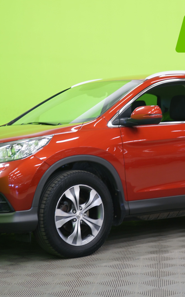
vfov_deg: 26.8
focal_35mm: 77
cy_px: 149
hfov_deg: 16.9
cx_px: 119
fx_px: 621
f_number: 4.5
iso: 400
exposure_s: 1/5
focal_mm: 50
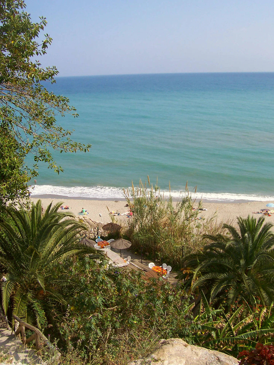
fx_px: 390
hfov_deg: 38.7
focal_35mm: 37
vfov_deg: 50.1
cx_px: 137
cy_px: 182
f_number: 5.6
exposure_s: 1/500
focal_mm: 5.6
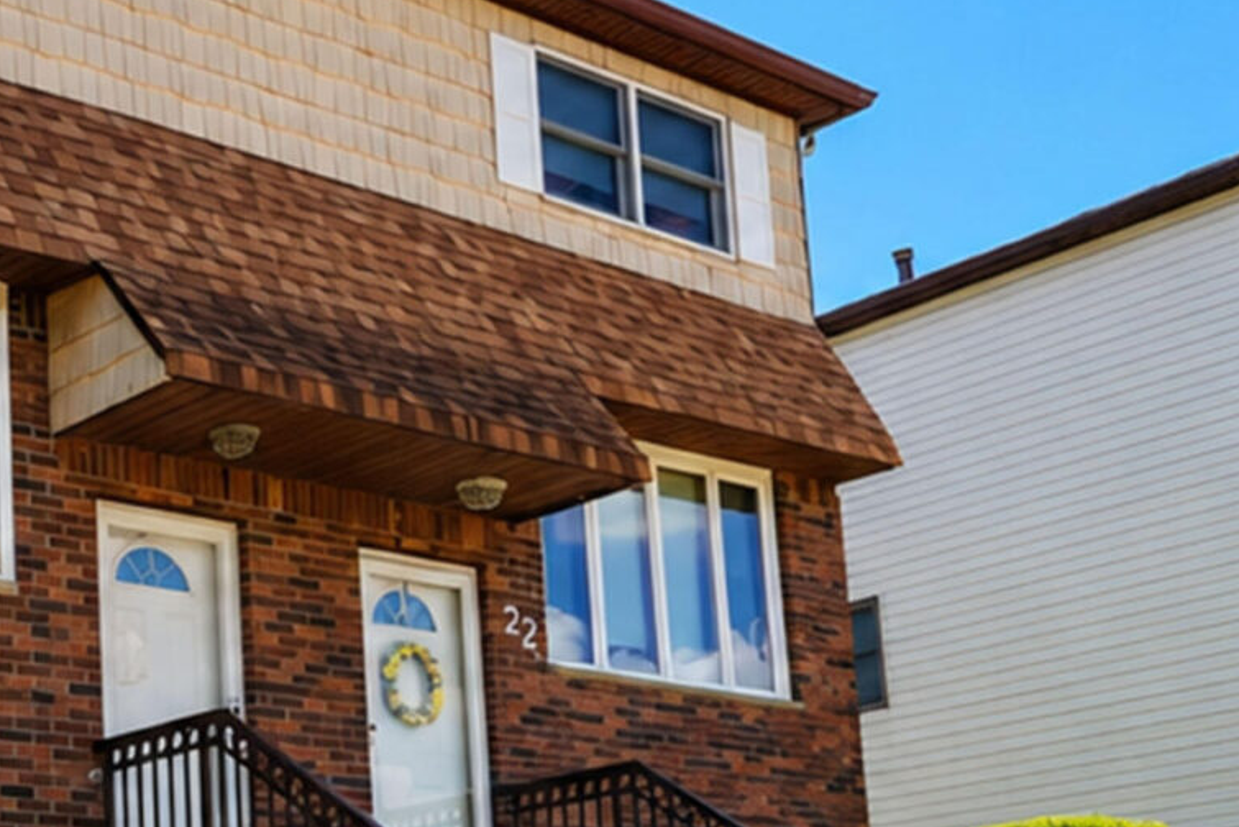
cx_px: -18
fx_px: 2158
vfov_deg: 21.0
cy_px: 829
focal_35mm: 63
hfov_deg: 29.7
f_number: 8
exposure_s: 1/125
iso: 100
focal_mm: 18.5
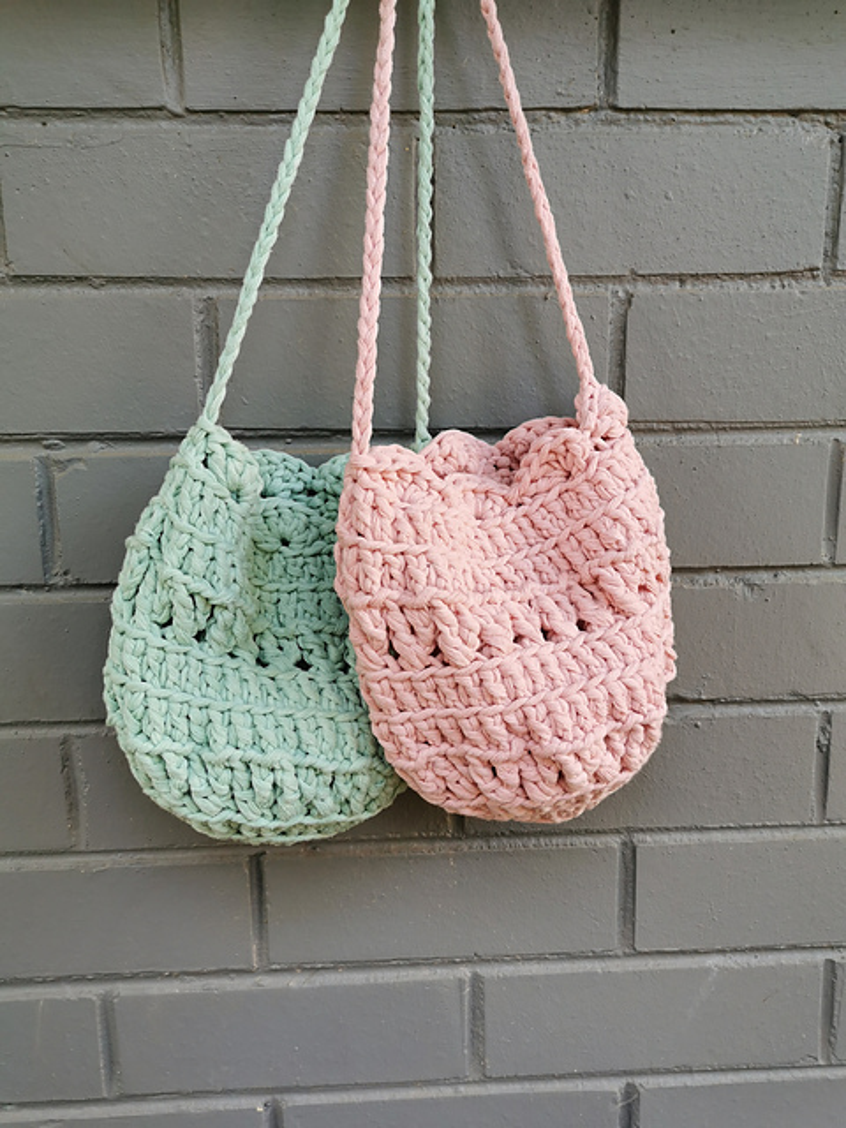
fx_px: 880
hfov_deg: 51.4
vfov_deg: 65.3
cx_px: 423
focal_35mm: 27
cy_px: 564
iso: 64
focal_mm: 5.58
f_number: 1.8
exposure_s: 1/100
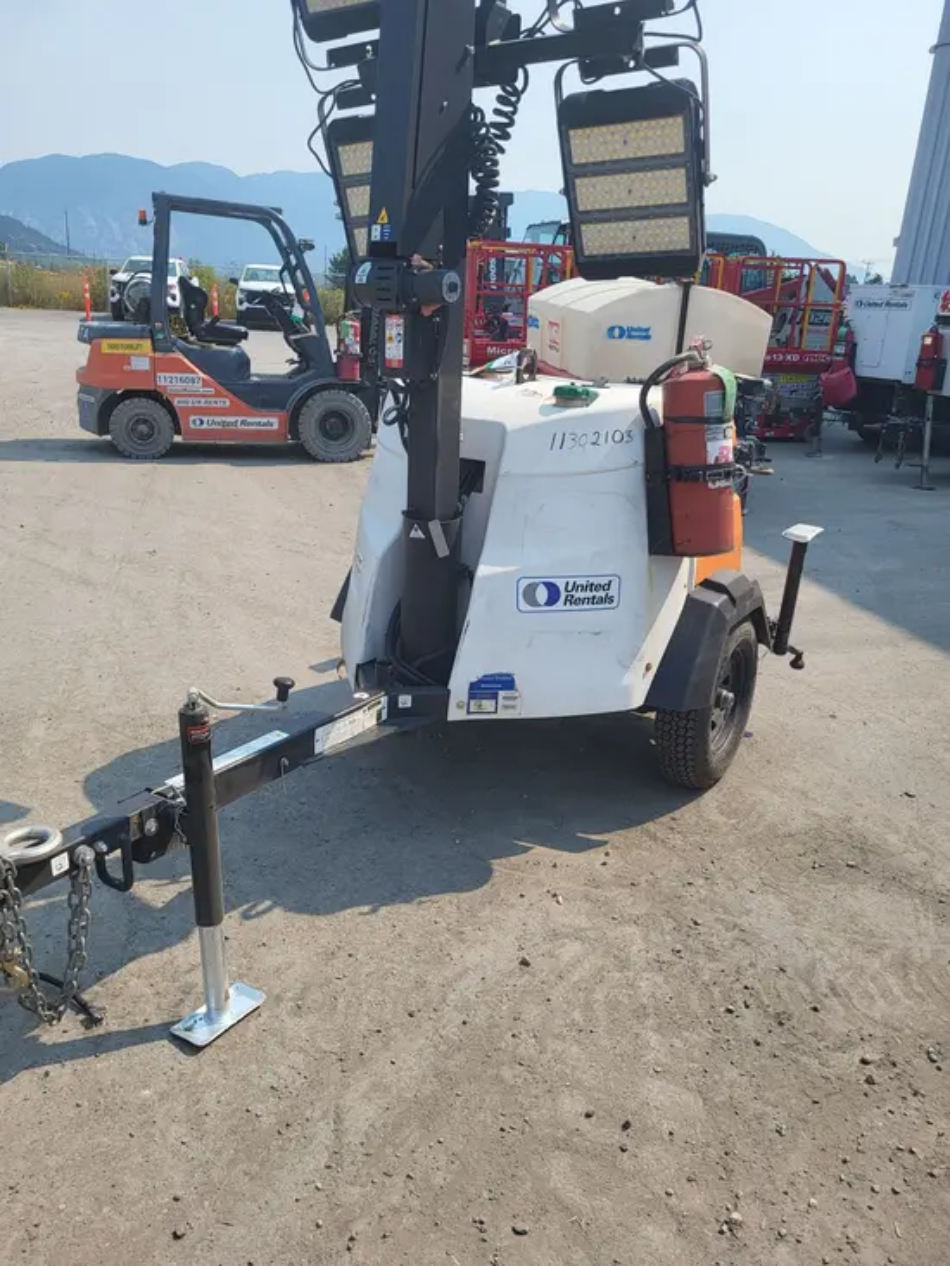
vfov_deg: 67.3
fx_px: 951
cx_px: 475
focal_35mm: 26
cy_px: 633
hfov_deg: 53.1
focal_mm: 5.4
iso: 40
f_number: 1.8
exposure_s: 1/2032
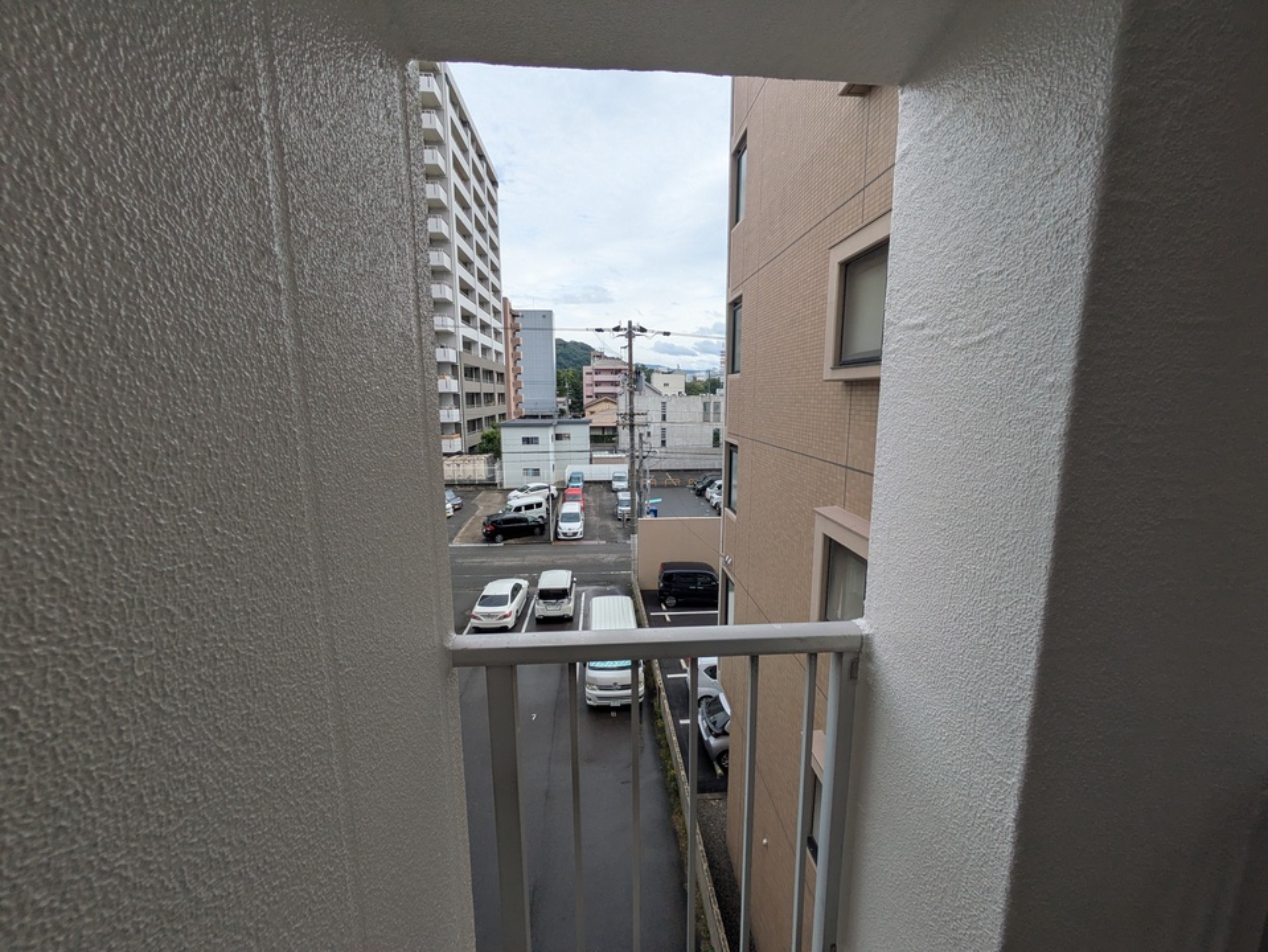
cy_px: 476
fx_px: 513
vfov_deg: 85.7
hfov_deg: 102.0
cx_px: 634
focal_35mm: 14
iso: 49
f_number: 2.2
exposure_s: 1/1481
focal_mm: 1.83
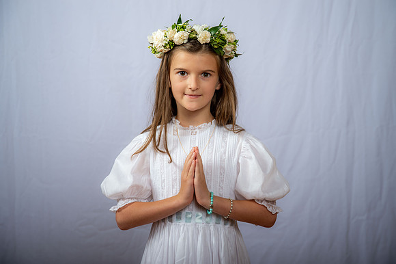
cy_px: 132
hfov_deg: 28.9
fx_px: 770
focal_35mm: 70
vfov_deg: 19.4
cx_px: 198
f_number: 6.3
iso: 250
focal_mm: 70
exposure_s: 1/200
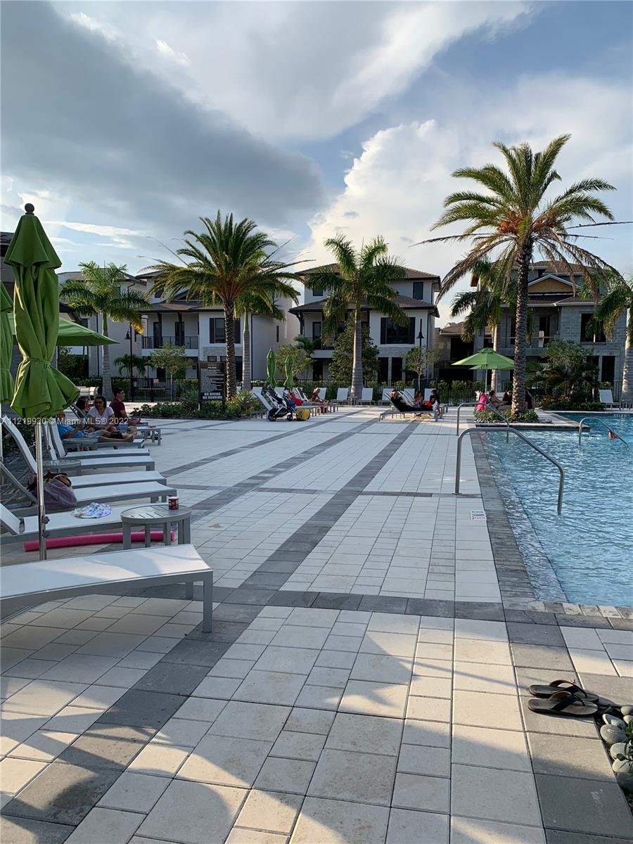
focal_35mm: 26
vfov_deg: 67.3
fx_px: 634
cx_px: 316
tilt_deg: -3.0
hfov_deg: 53.1
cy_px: 422
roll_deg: +0.0
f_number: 1.8
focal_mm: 4.25
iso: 25
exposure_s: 1/1332
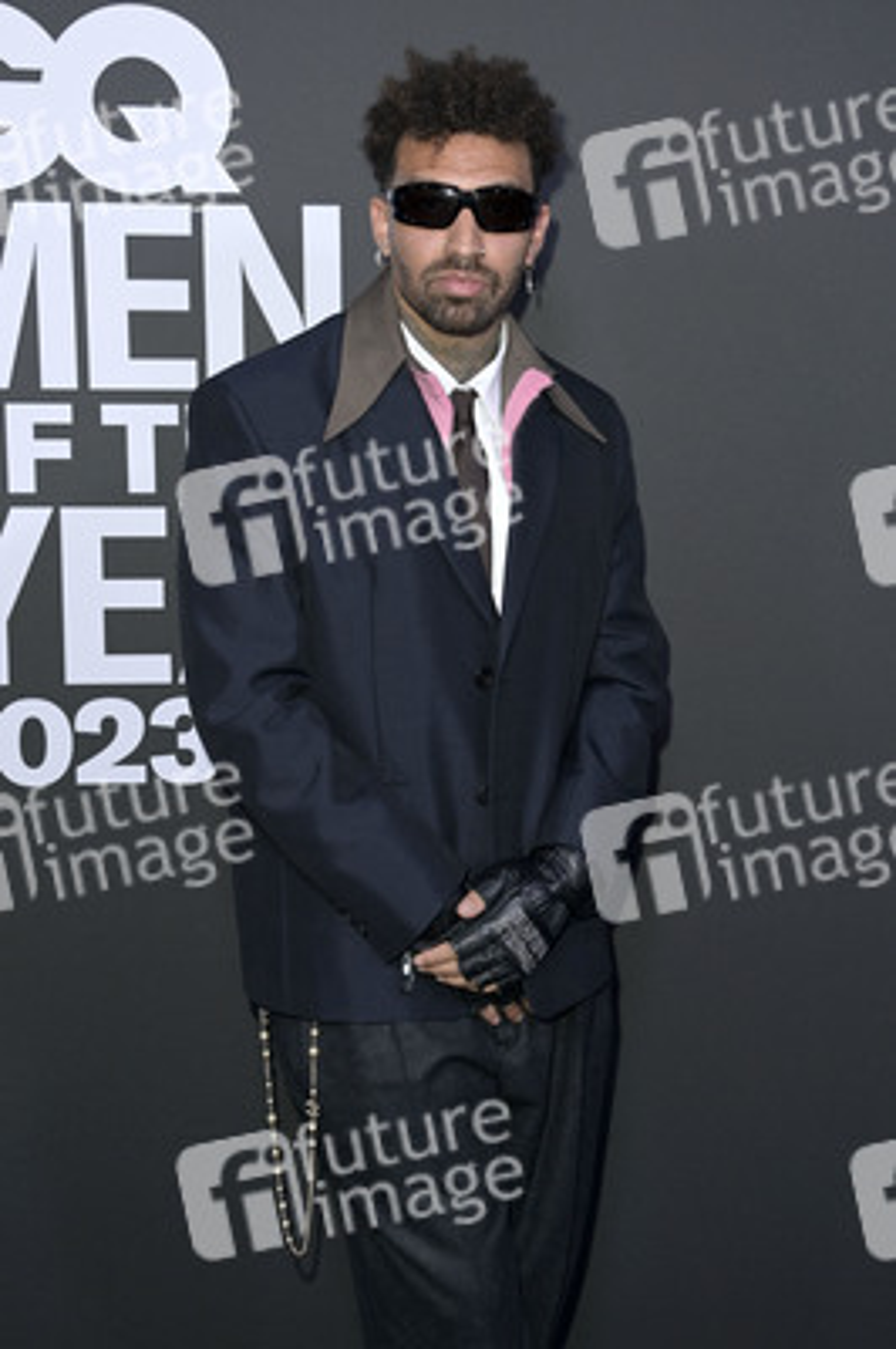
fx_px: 1870
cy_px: 674
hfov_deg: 26.9
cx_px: 448
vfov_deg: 39.6
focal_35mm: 50
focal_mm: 50
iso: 1000
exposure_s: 1/250
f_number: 5.6
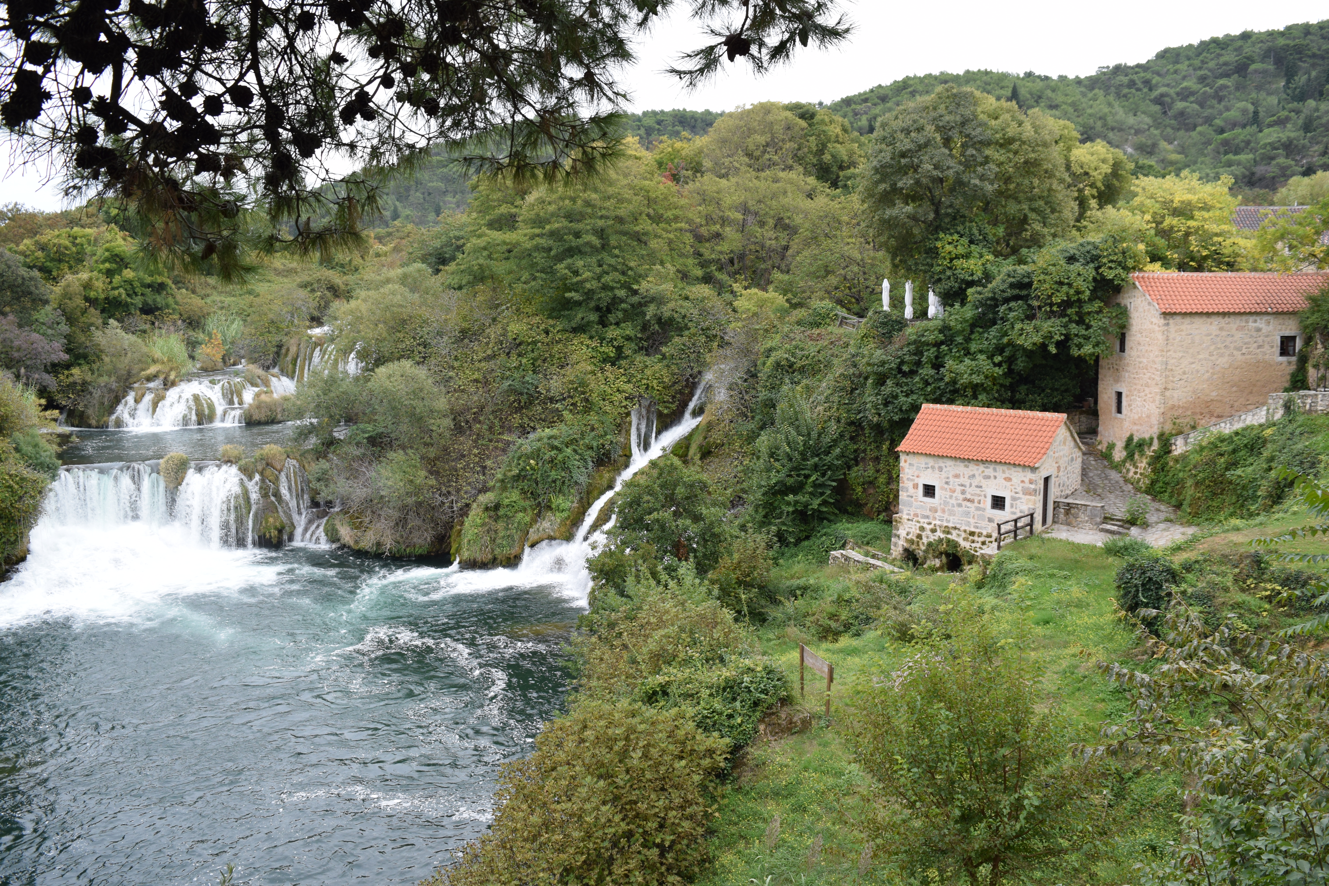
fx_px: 997
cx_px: 664
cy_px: 443
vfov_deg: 47.9
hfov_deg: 67.4
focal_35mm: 27
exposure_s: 1/250
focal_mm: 18
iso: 400
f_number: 8
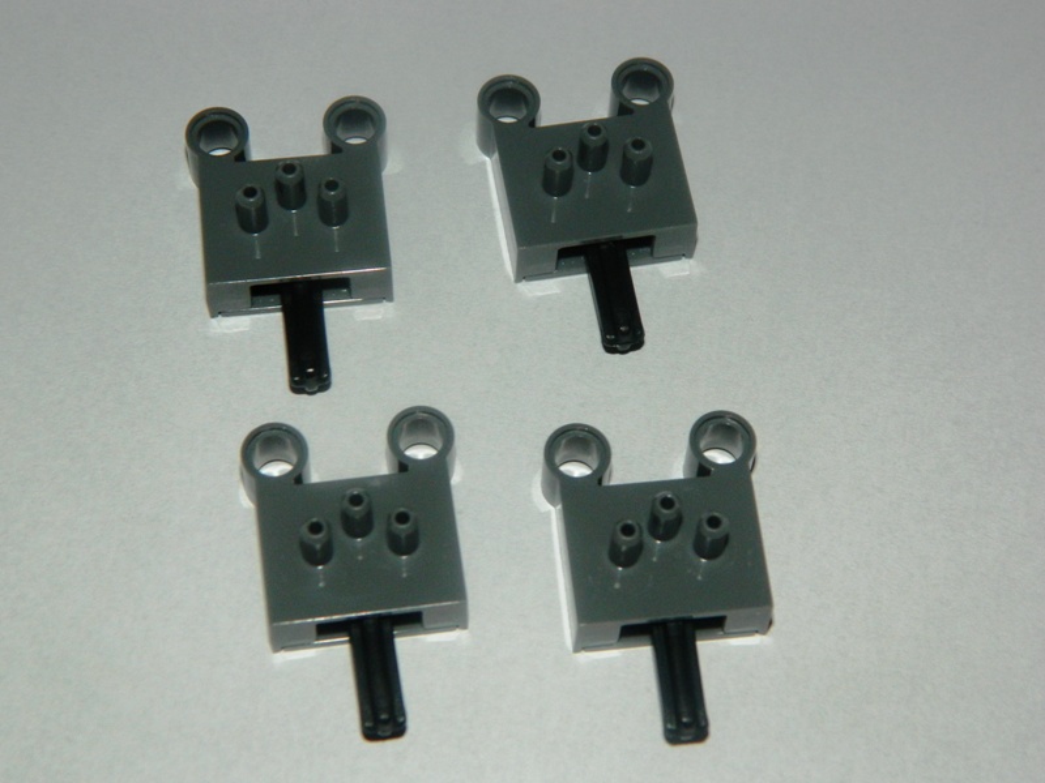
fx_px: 2536
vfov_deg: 17.6
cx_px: 522
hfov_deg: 23.3
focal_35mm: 84
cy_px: 392
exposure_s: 1/50
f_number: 11.9
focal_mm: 15.1
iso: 200
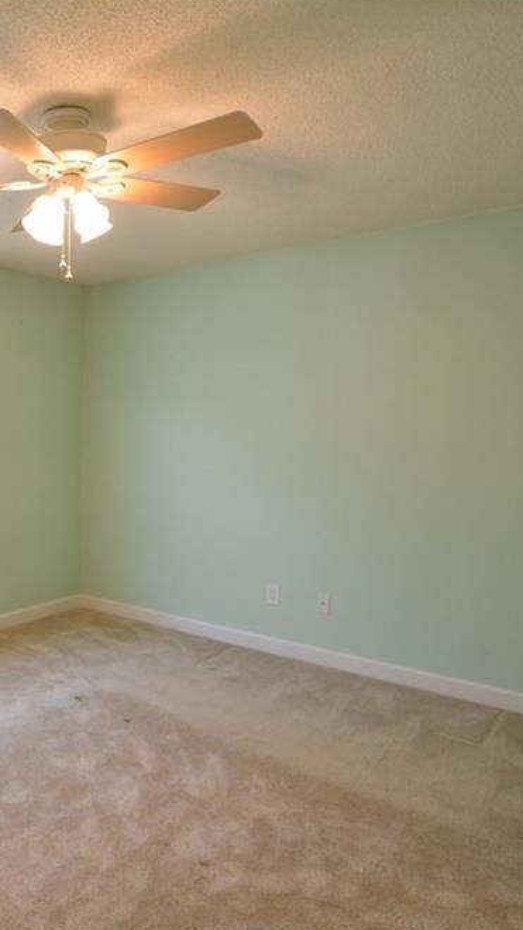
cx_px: 0
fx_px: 661
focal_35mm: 27
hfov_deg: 38.3
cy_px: 471
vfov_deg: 70.2
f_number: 4
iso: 900
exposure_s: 1/80
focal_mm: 11
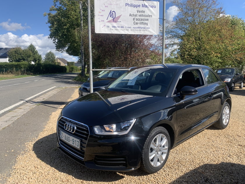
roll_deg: +1.3
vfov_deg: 53.1
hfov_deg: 67.3
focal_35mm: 26
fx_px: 184
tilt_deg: -6.9
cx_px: 122
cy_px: 92
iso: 25
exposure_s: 1/1585
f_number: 1.8
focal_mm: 4.25
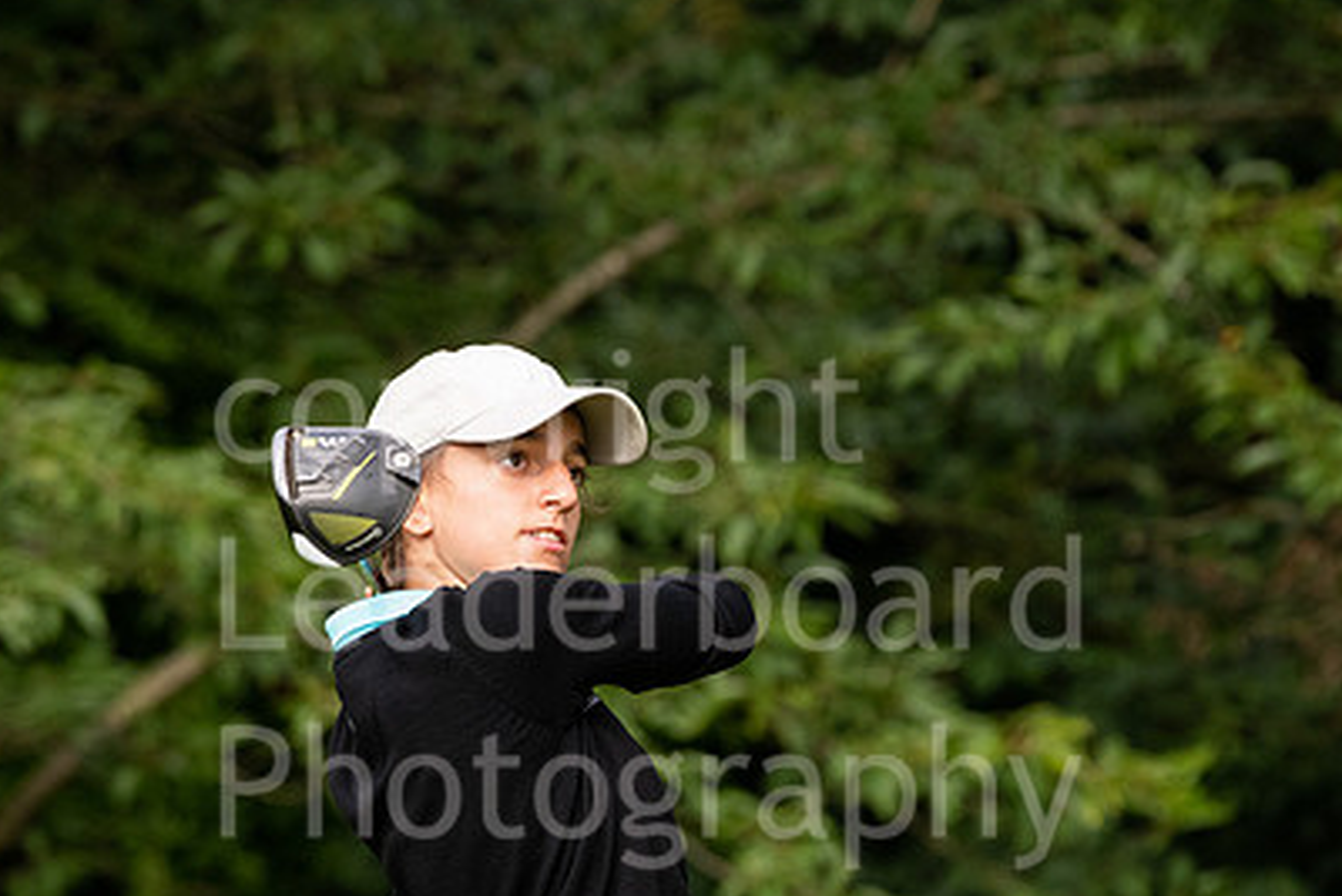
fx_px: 25953
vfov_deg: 2.0
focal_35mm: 696
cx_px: 654
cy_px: 626
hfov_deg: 3.0
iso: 1250
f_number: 6.3
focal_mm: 320
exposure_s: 1/1250
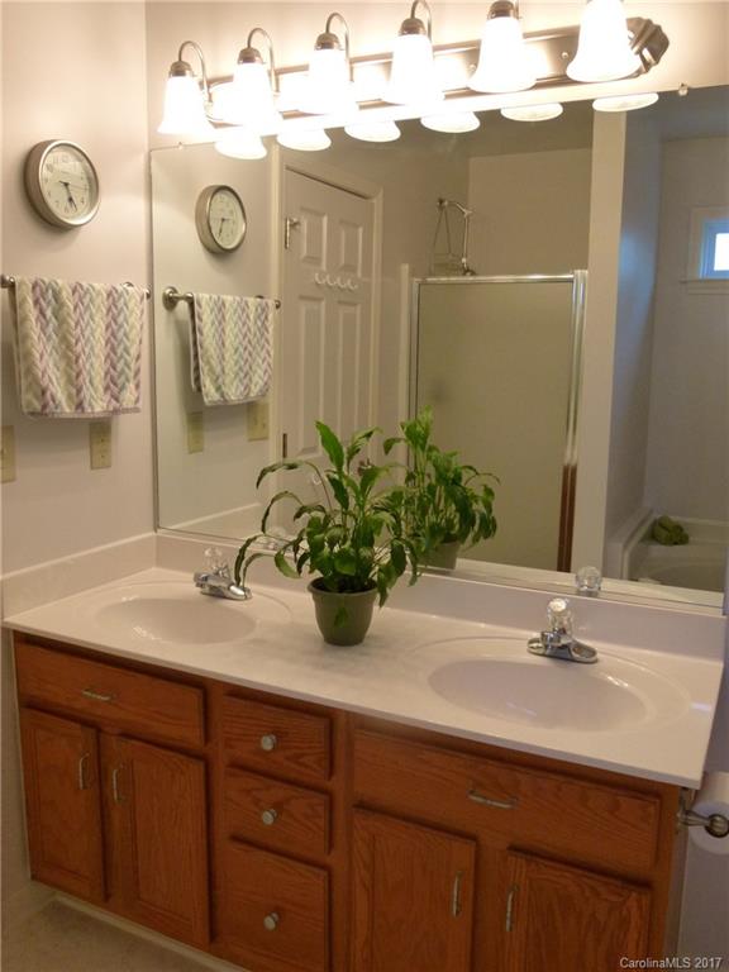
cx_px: 364
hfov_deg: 46.8
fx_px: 842
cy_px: 486
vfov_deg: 60.0
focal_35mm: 30
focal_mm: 5.3
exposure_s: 1/60
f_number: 2.9
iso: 250
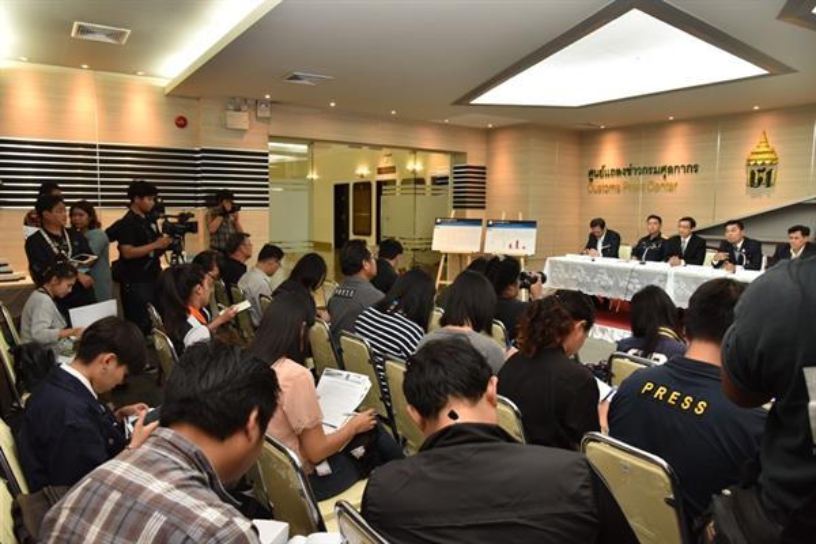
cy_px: 272
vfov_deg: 53.1
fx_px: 544
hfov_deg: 73.7
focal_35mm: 24
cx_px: 408
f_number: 5.6
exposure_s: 1/100
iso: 2500
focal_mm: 24
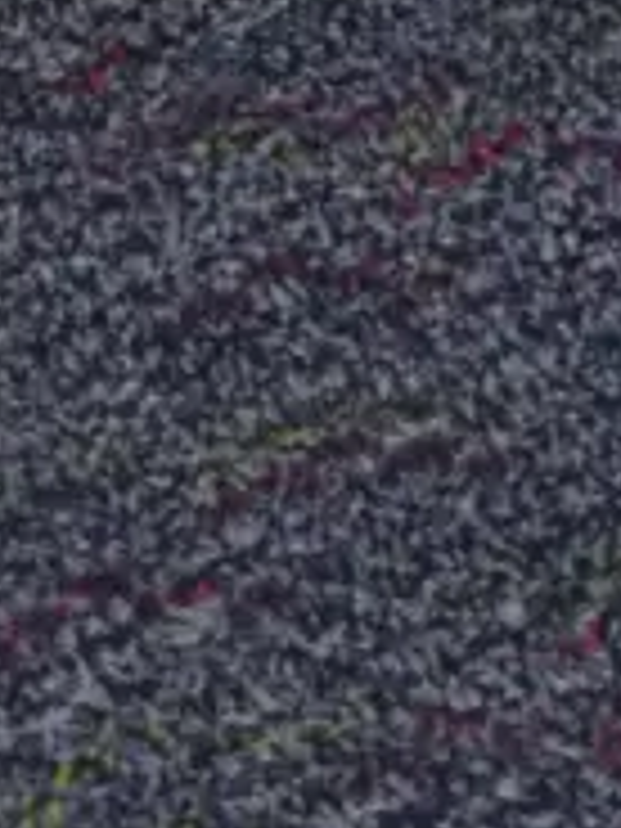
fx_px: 5047
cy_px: -1364
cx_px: -558
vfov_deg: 8.4
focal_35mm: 211
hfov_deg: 6.8
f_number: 5
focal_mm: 19
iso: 500
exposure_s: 1/60
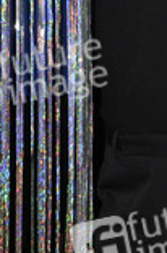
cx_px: 201
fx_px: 1261
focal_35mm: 180
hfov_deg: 7.5
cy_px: -3
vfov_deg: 11.3
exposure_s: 1/160
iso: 2000
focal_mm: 70
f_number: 5
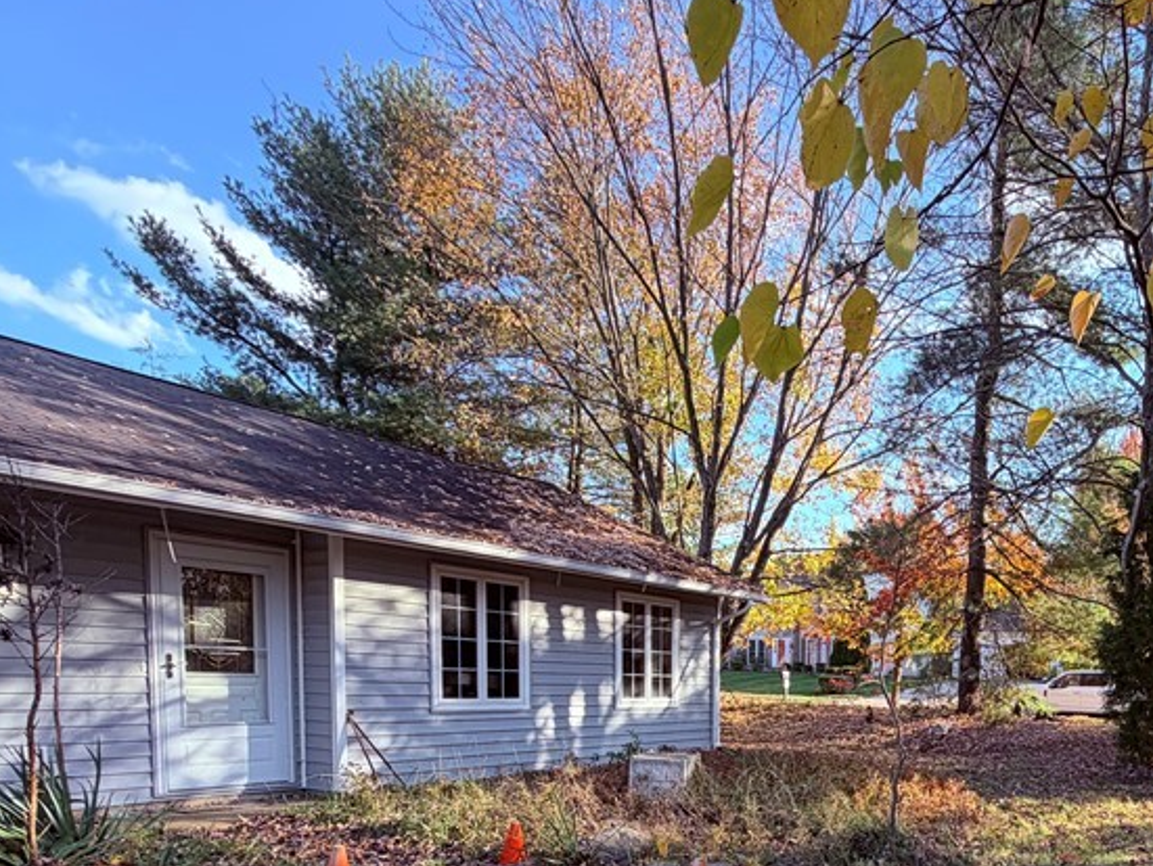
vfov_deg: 48.7
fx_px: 867
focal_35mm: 26
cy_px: 743
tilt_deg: -4.1
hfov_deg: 61.9
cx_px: 914
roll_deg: -0.5
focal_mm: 2.22
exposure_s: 1/229
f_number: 2.2
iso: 40
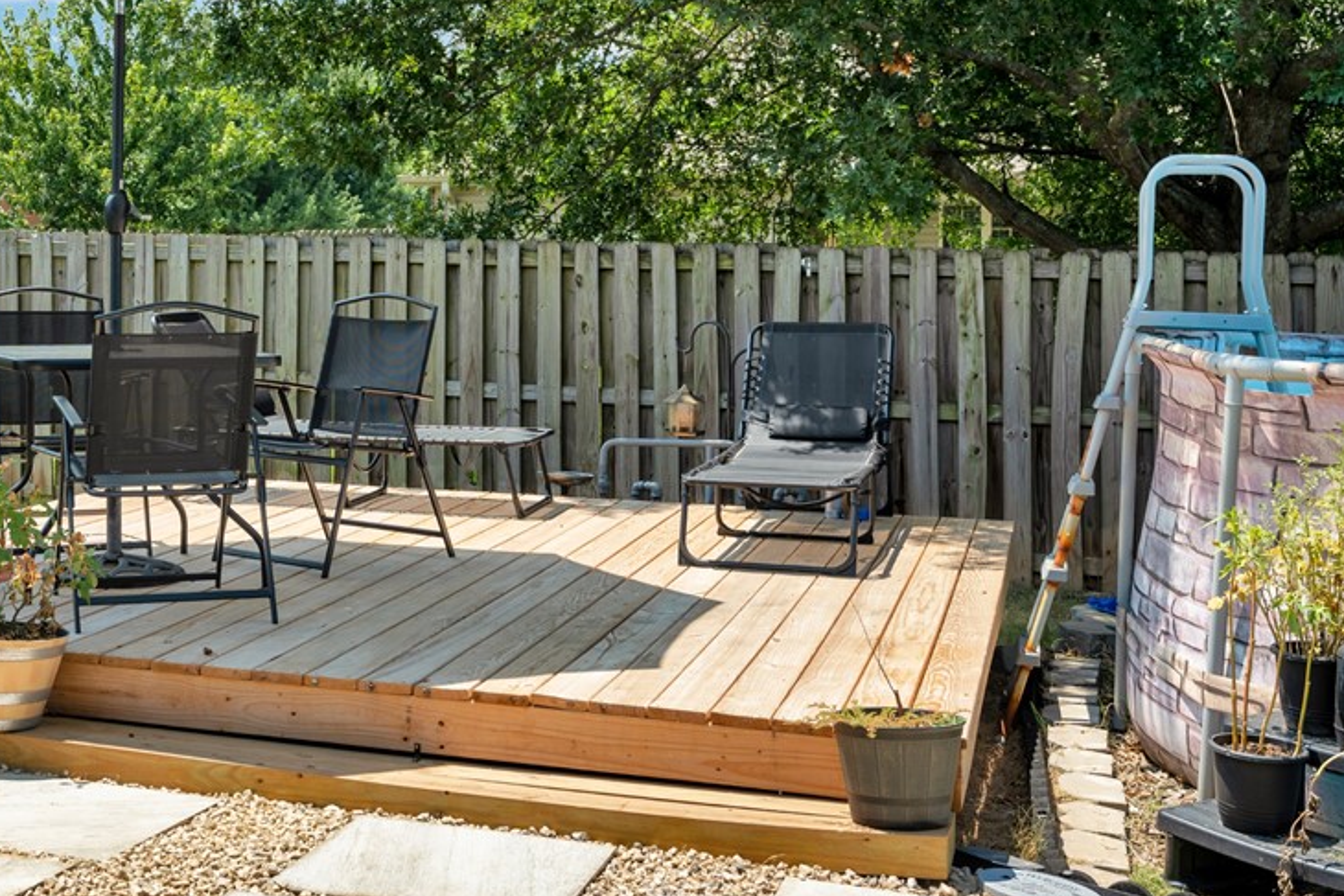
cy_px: 328
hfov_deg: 37.5
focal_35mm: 52
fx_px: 1942
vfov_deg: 25.9
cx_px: 386
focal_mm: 35
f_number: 6.3
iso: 100
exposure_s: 1/50
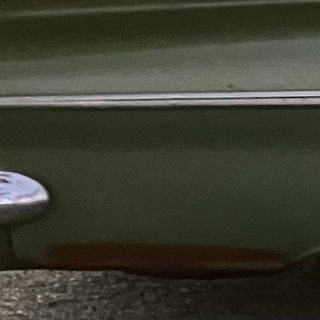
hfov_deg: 7.3
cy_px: 267
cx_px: 1070
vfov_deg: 8.6
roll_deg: -0.8
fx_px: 2123
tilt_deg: -12.8
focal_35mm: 203
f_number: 1.8
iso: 400
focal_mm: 3.99
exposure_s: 1/30
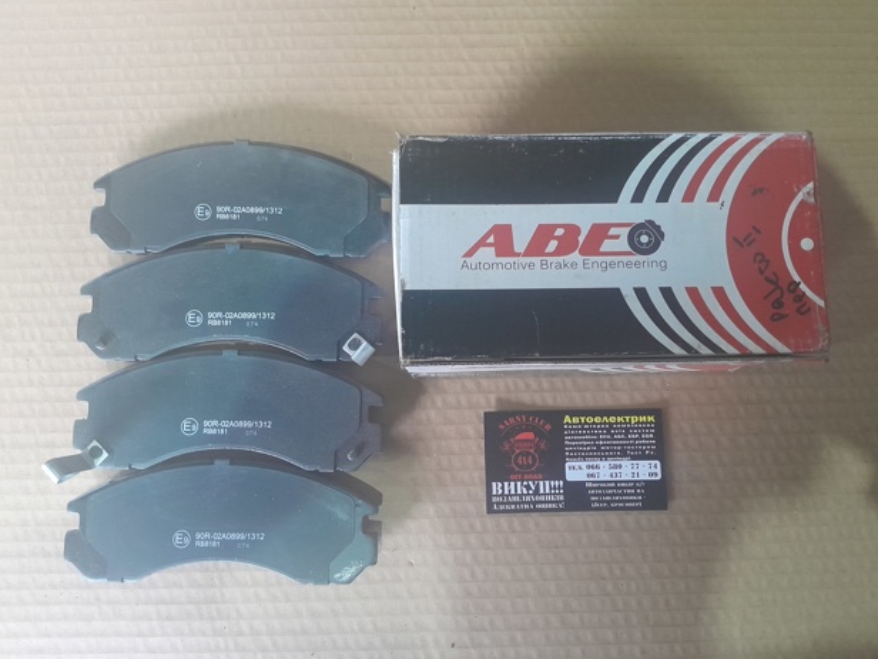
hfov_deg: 65.3
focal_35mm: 27
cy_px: 336
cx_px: 448
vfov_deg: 51.4
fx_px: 685
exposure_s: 1/25
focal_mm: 3.98
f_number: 1.8
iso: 640
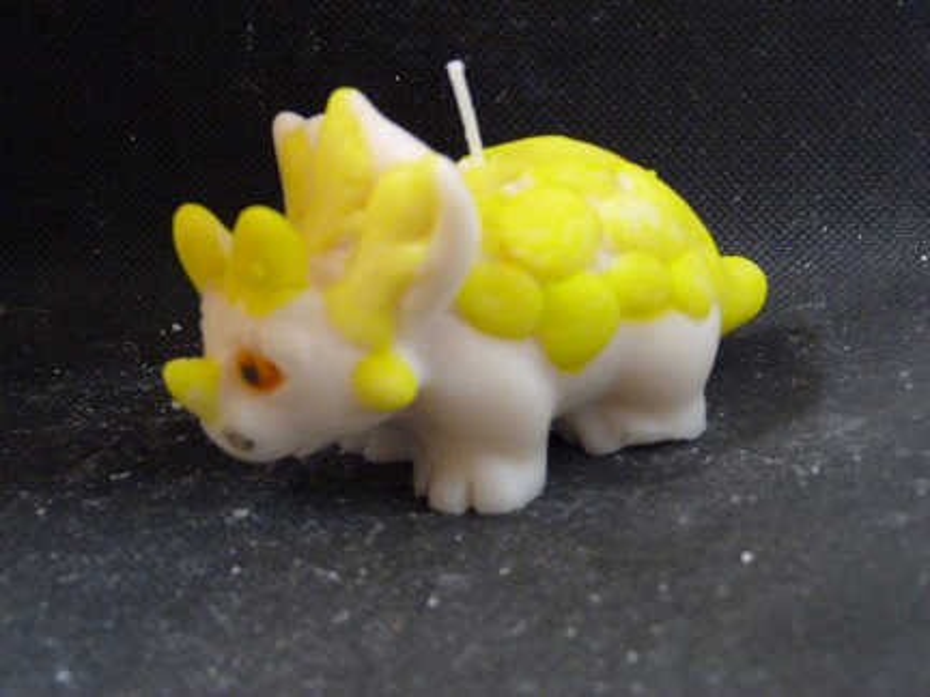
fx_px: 1612
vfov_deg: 24.4
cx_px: 465
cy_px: 348
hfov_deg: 32.2
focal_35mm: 60
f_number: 3.2
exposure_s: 1/13
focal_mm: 10.8
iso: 800
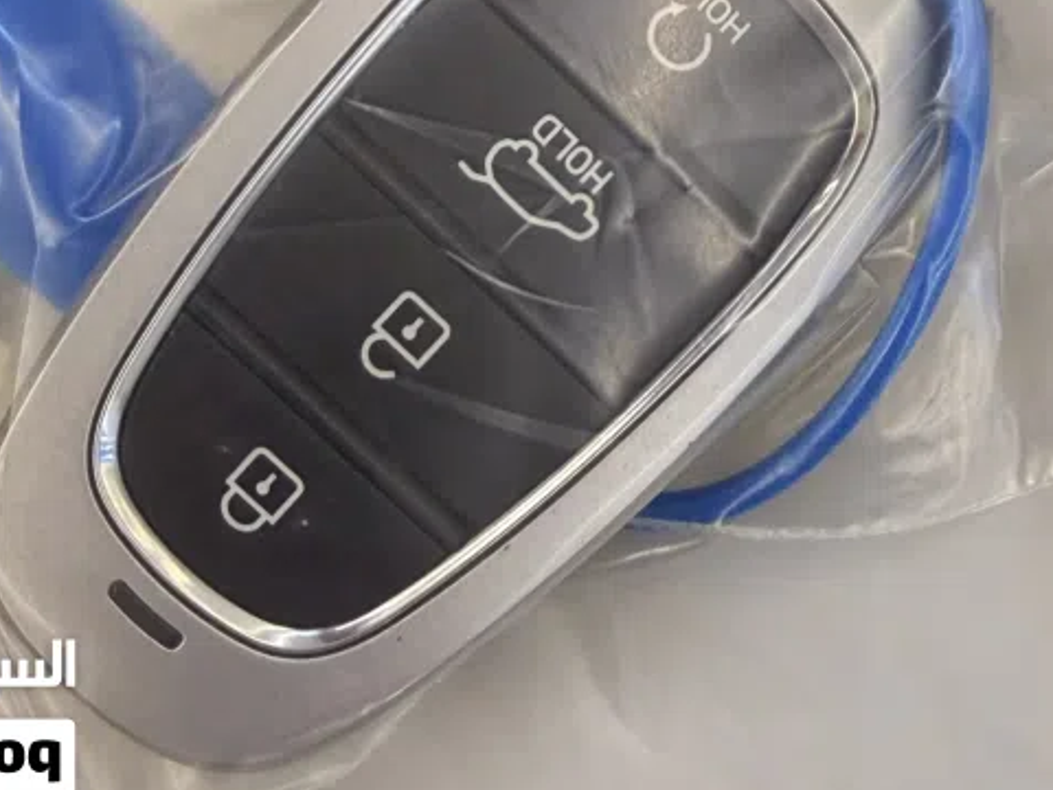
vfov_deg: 44.0
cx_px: 406
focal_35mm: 32
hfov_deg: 56.2
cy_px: 323
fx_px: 973
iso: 320
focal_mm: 2.22
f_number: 2.2
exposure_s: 1/100
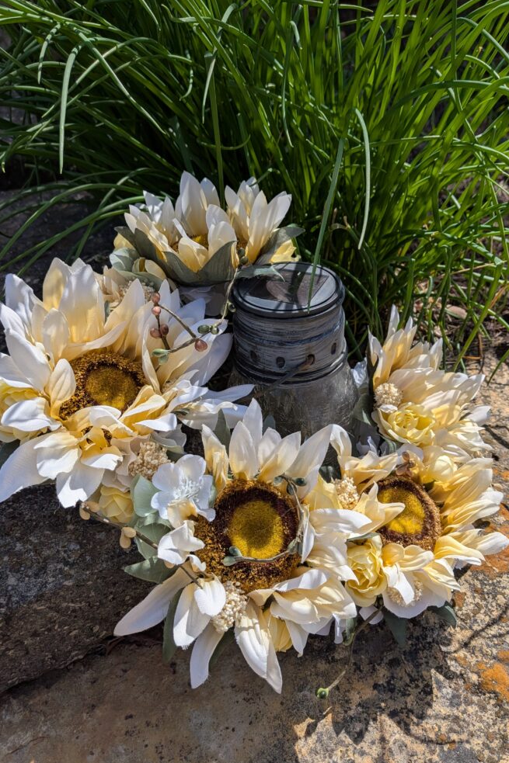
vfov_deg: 69.4
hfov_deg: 49.5
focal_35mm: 26
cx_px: 261
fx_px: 552
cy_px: 383
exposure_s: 1/2227
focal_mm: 4.53
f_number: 1.7
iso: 31
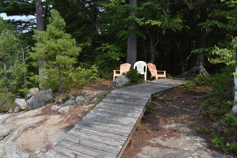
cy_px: 79
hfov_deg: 67.4
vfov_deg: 47.9
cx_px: 118
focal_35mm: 27
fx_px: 178
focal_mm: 18
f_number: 9
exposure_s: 1/320
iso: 200
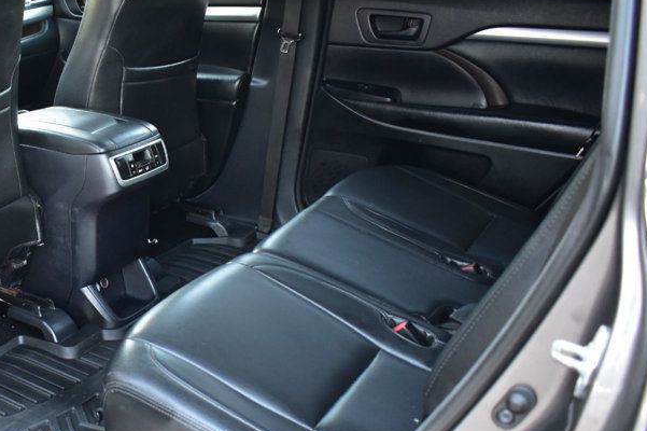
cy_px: 269
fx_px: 826
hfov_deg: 40.7
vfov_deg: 29.1
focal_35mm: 46
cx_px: 116
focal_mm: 18
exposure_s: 1/15
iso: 1600
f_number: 4
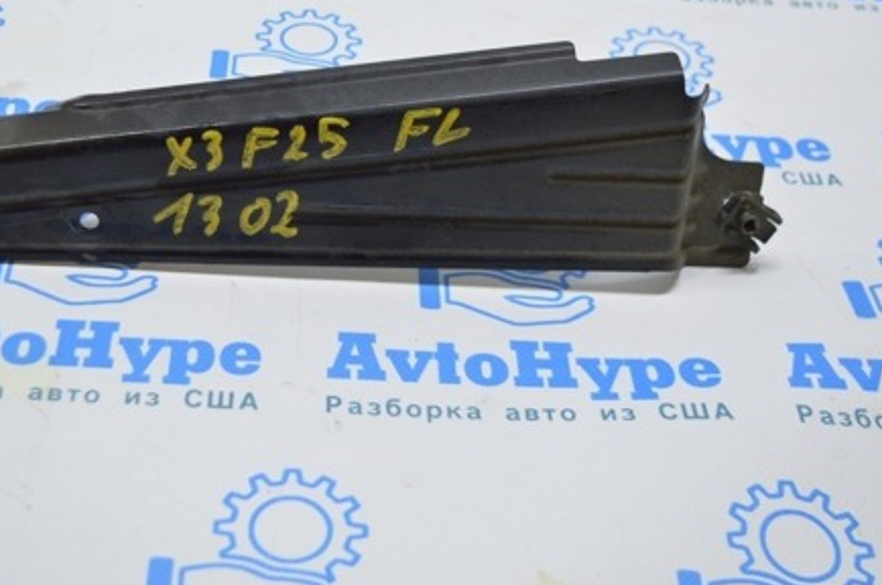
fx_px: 1461
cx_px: 307
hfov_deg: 33.3
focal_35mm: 60
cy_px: 168
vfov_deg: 22.5
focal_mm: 27
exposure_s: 1/50
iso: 400
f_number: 4
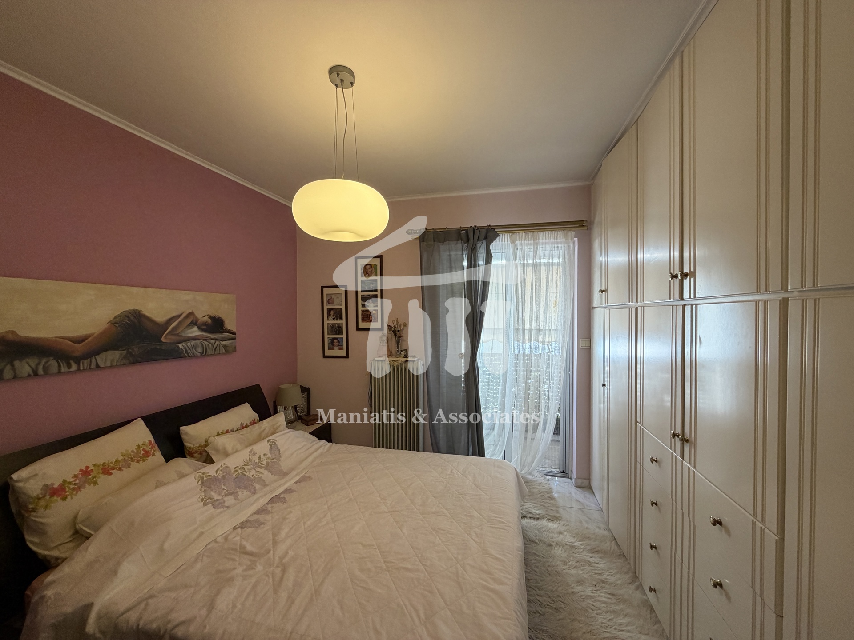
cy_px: 320
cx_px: 427
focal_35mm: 14
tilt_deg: -1.4
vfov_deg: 85.7
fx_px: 345
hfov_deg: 102.1
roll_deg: +0.2
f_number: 2.2
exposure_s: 1/50
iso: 200
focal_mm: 2.22
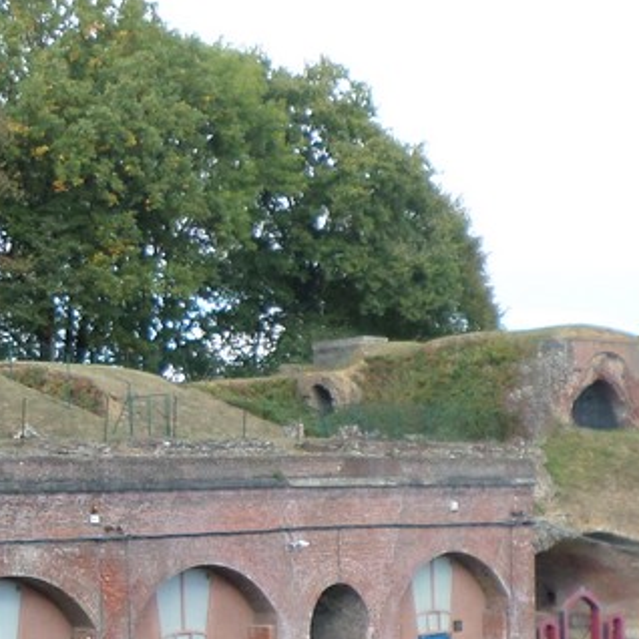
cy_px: 512
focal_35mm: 89
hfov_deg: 17.9
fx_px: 1859
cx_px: -243
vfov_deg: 19.3
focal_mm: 4.5
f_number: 2.5
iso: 80
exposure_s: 1/250
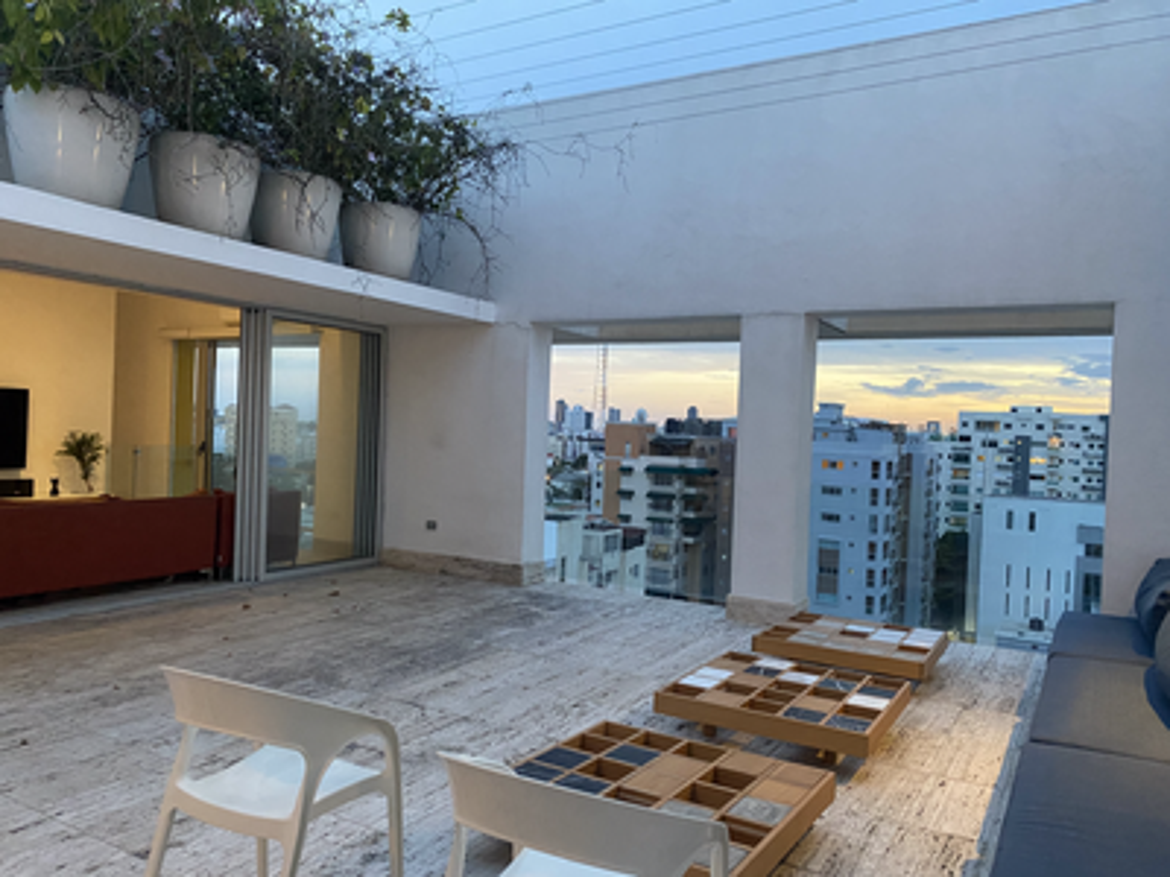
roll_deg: -2.2
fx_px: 879
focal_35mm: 26
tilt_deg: -1.1
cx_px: 585
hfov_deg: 67.3
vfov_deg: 53.1
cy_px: 438
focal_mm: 4.25
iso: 500
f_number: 1.8
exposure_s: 1/60
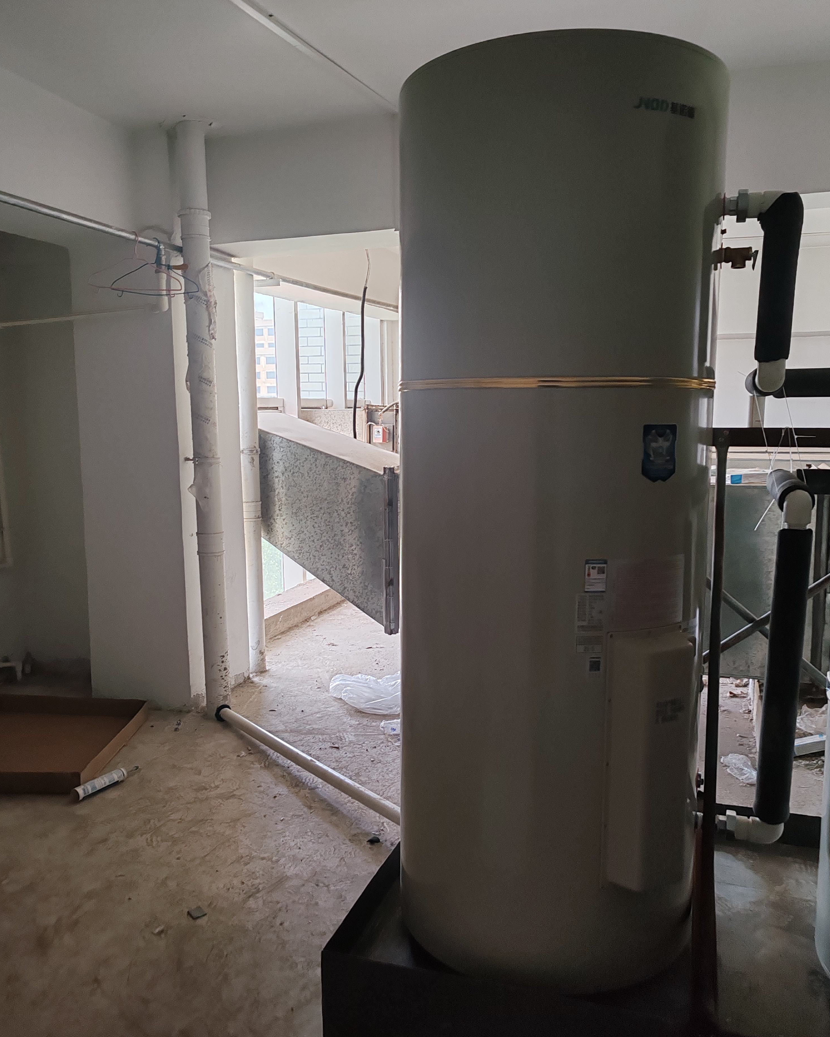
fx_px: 890
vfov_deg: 60.4
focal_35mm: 29
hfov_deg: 50.0
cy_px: 530
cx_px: 421
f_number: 1.9
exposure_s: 1/50
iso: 640
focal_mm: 6.12
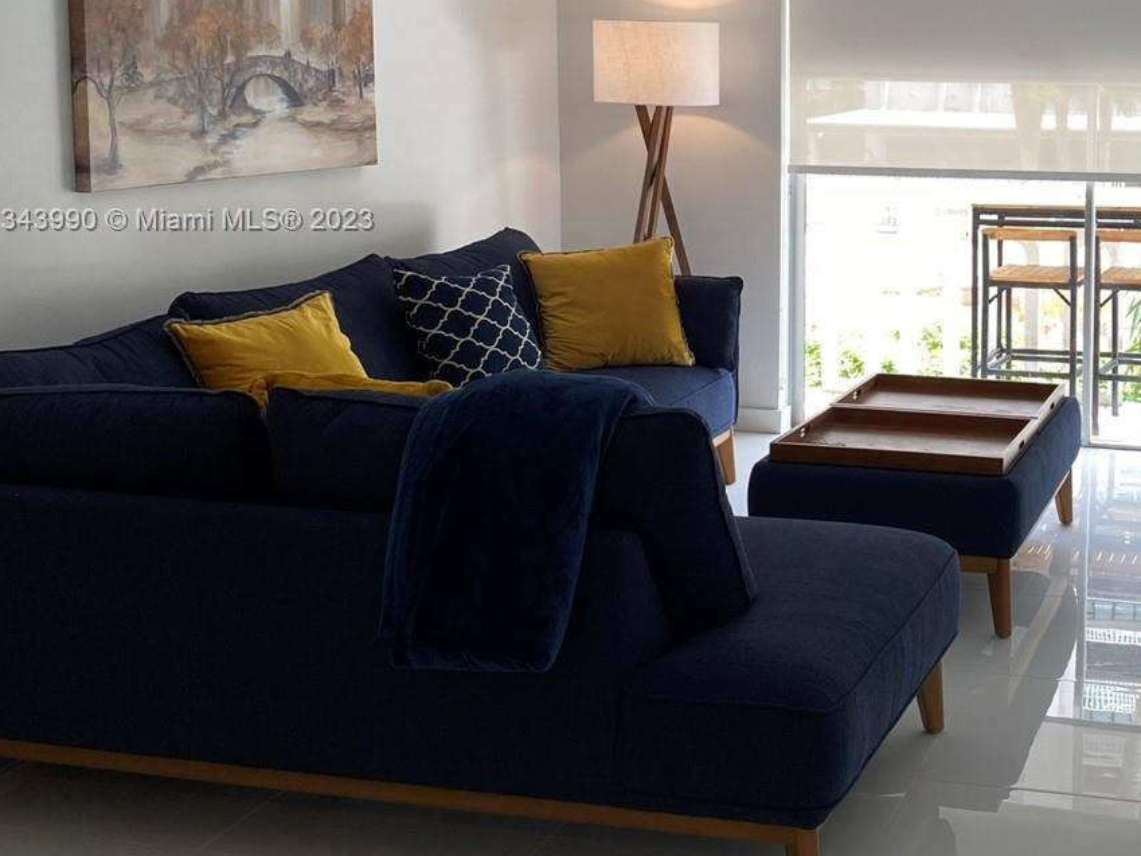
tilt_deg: -4.8
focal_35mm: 49
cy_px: 222
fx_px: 1615
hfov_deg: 36.6
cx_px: 1019
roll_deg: -0.9
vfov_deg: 29.3
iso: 32
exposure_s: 1/122
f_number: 1.8
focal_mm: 4.25
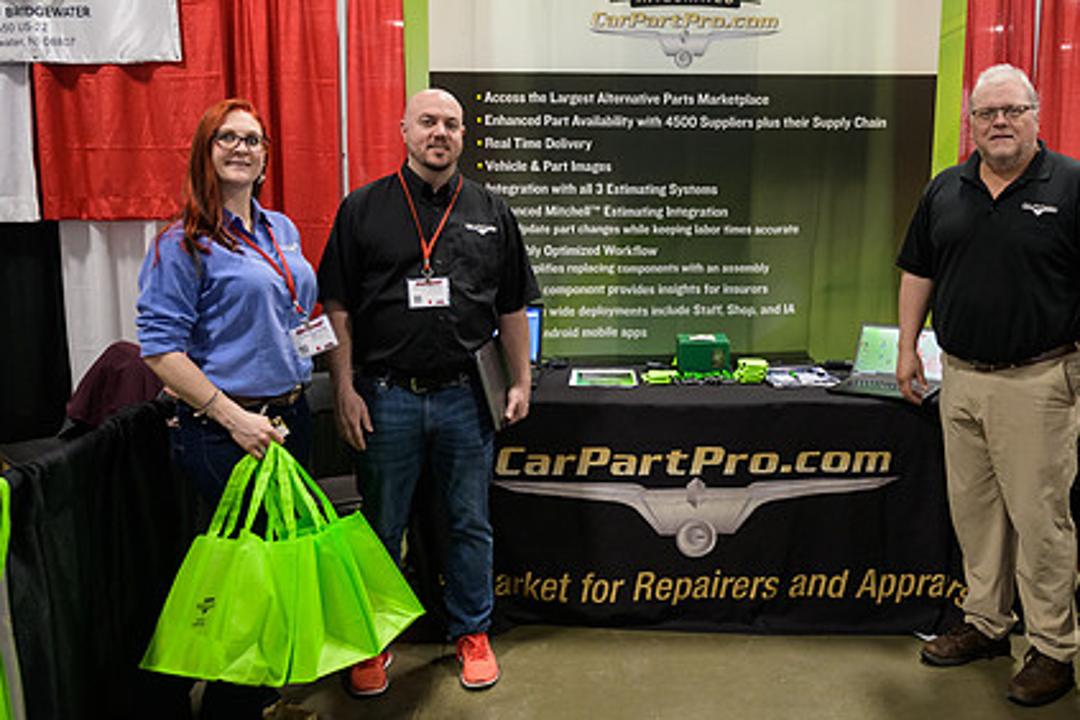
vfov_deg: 35.9
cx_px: 649
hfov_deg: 51.5
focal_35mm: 37
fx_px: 1110
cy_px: 320
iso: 1000
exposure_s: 1/125
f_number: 3.2
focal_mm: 27
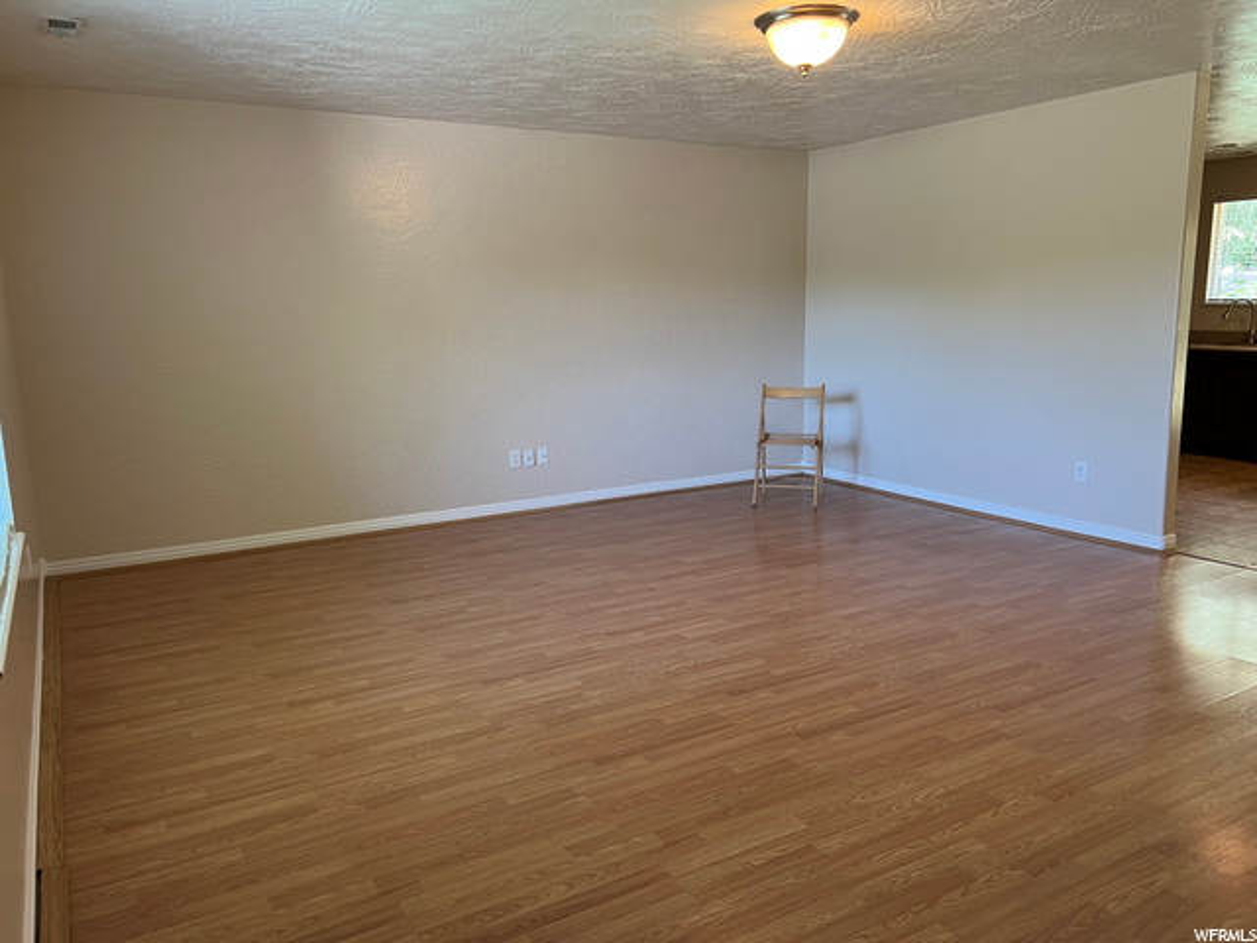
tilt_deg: -10.2
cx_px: 628
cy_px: 472
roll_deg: +0.7
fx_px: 944
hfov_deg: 67.3
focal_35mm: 26
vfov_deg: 53.1
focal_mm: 5.7
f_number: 1.5
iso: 80
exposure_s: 1/60
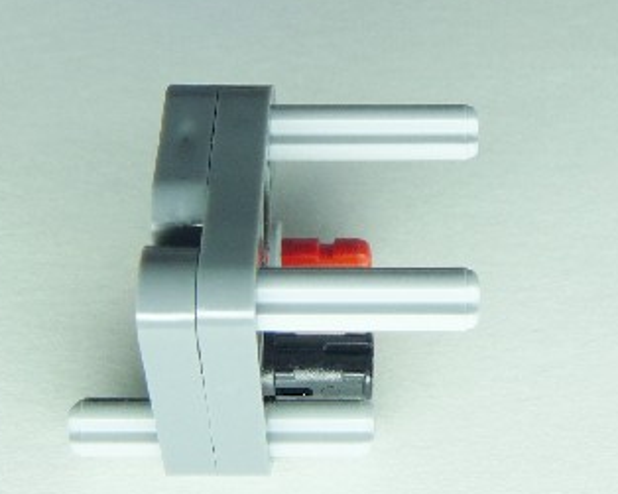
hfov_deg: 21.7
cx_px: 506
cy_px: 122
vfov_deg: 17.5
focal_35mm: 87
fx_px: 1591
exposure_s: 1/60
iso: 100
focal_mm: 6.2
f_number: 3
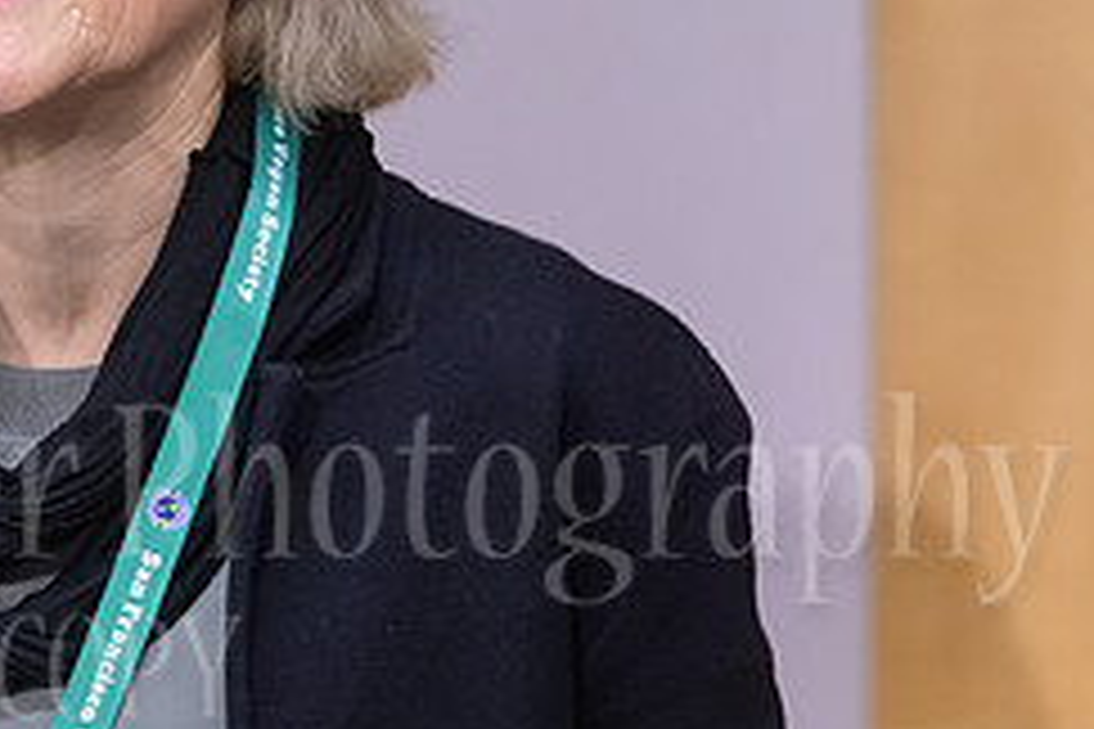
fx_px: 20329
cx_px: -72
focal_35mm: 669
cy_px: 252
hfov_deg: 3.1
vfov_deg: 2.1
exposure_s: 1/400
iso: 5000
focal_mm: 280
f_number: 4
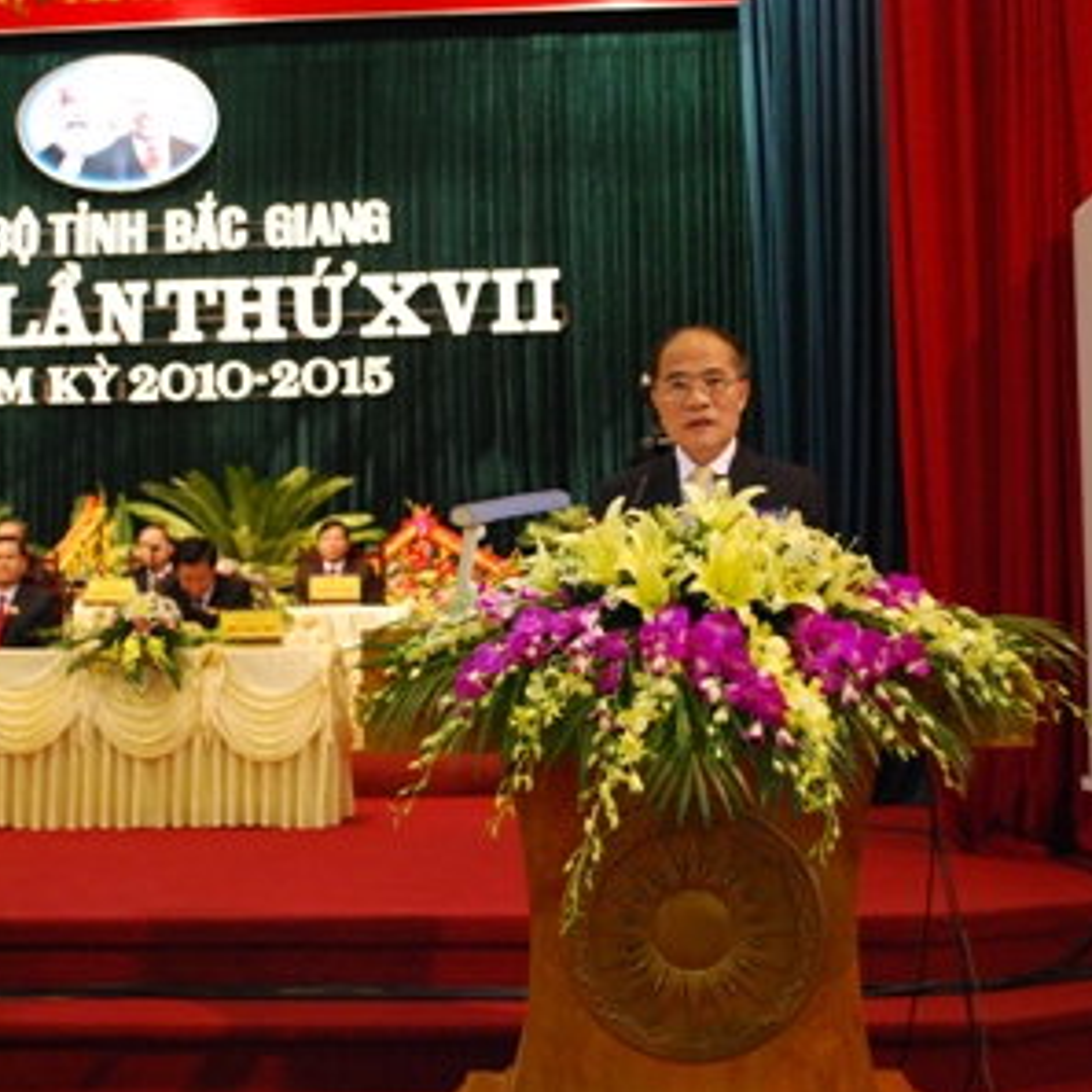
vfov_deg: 34.0
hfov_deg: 33.9
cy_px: 548
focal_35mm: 50
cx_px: 410
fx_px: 1785
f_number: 4.5
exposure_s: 1/30
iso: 1400
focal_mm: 26
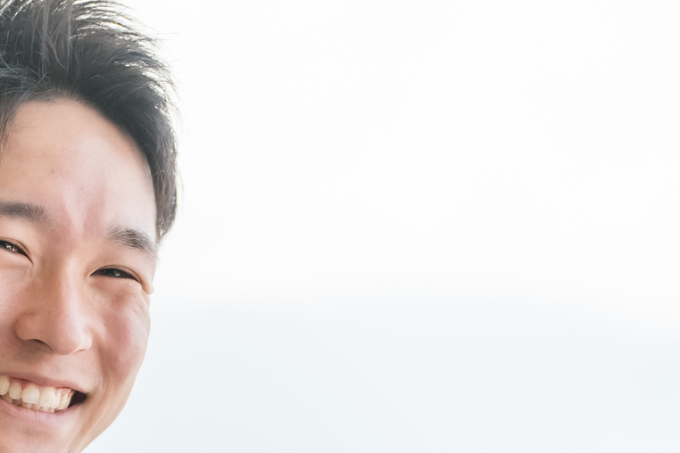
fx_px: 4760
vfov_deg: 5.4
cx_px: 99
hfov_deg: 8.2
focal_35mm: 252
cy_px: 506
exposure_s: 1/2500
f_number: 2.8
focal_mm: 96
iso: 250
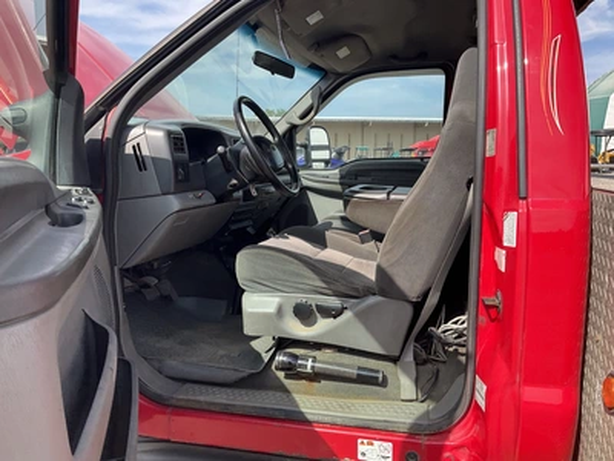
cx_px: 307
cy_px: 230
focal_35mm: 29
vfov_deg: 48.2
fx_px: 514
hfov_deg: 61.7
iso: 25
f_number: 1.8
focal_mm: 3
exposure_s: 1/666
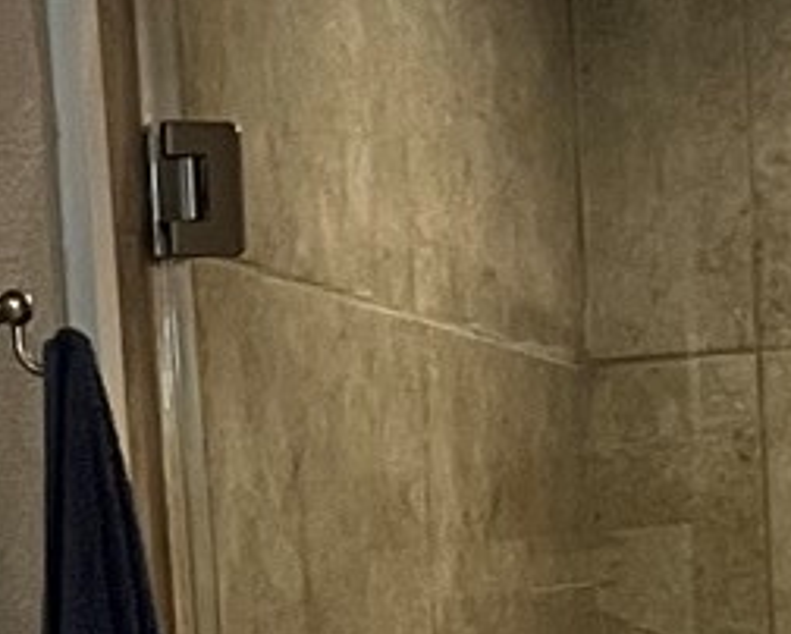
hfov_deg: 9.4
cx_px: 574
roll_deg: +3.8
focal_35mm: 206
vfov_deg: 6.8
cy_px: 1905
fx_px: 4826
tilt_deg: -11.6
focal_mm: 5.1
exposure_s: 1/60
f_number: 1.6
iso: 200
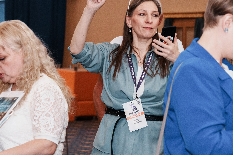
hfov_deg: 13.3
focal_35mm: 154
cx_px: 122
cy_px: 53
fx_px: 997
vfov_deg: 8.9
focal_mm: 75
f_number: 5
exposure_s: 1/160
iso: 2500
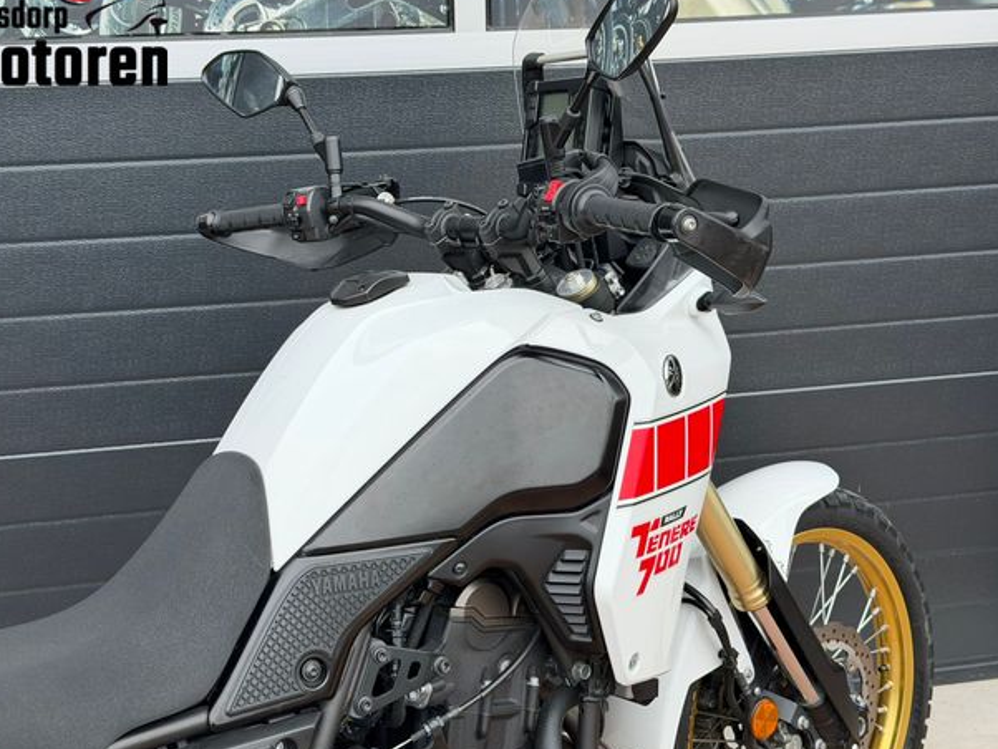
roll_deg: +0.4
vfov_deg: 28.6
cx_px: 486
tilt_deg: -17.9
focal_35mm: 51
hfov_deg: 37.5
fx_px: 1471
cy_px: 373
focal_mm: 6.76
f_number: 1.78
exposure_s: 1/1931
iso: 80
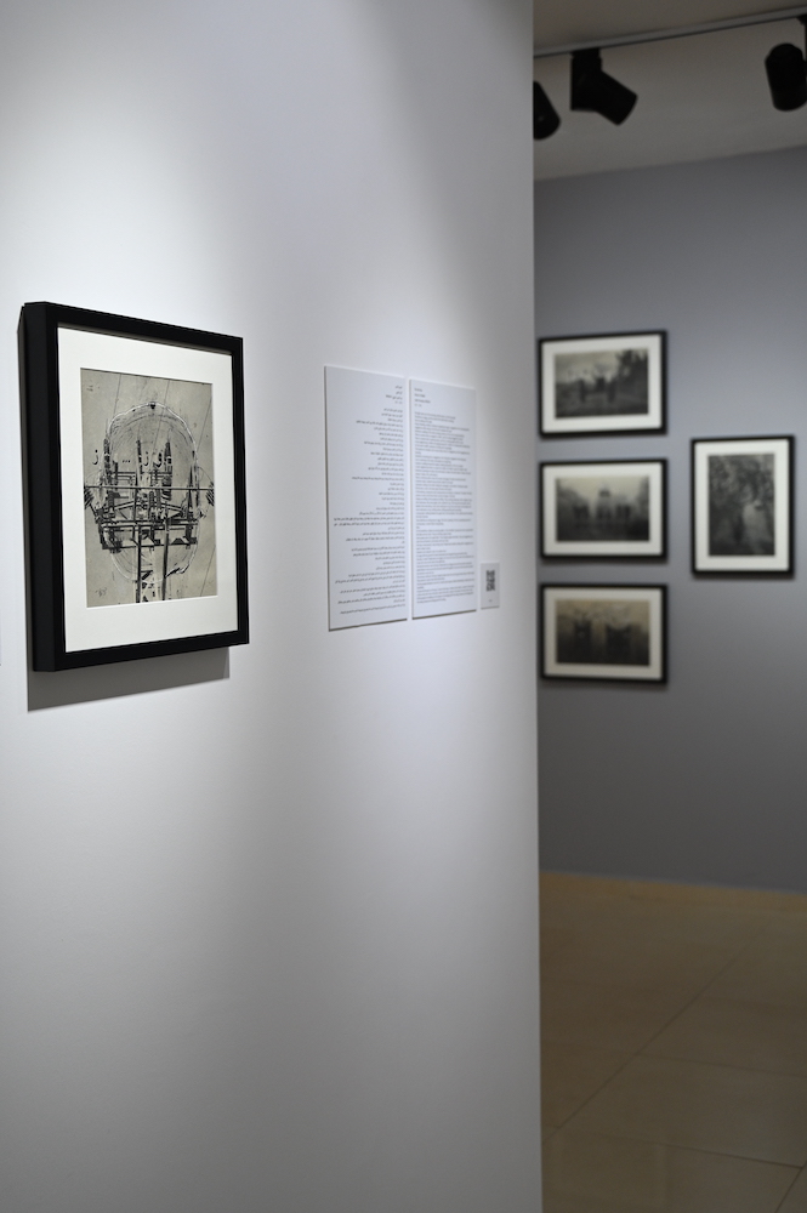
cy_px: 606
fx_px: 1482
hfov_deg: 30.5
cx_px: 404
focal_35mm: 44
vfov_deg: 44.5
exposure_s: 1/400
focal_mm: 44
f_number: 4
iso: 400
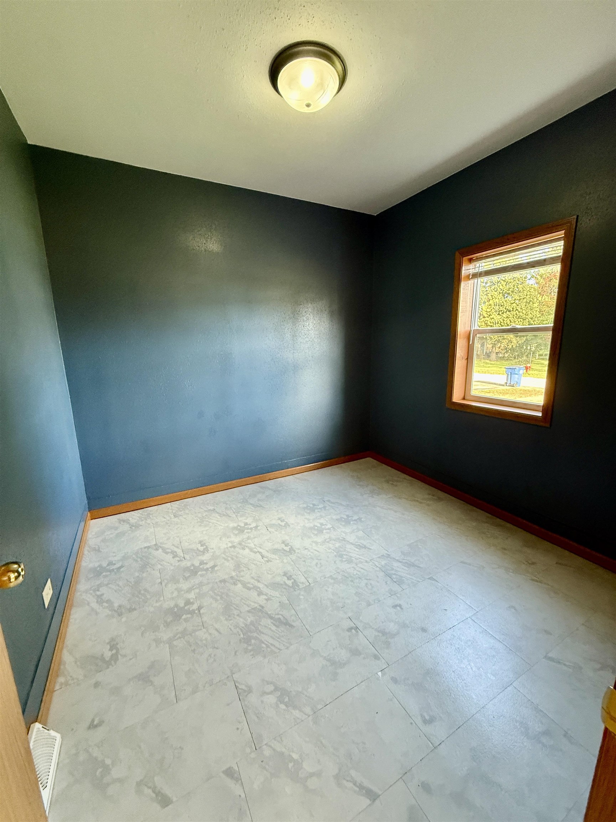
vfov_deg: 102.1
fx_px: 332
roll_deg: +0.6
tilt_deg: -11.0
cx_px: 308
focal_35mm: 14
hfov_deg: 85.7
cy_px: 411
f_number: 2.2
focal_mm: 2.22
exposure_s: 1/60
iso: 500
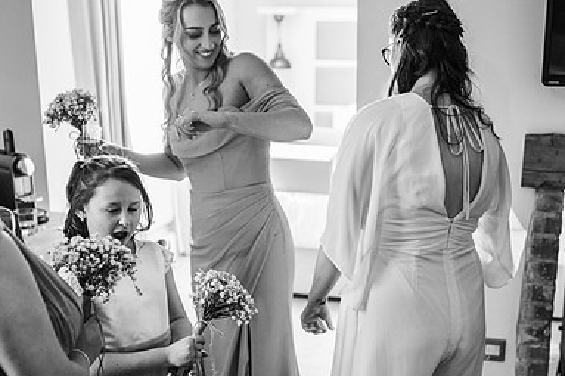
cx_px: 325
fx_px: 831
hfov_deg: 37.5
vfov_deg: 25.4
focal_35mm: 53
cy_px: 234
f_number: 2
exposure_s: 1/200
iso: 500
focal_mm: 35
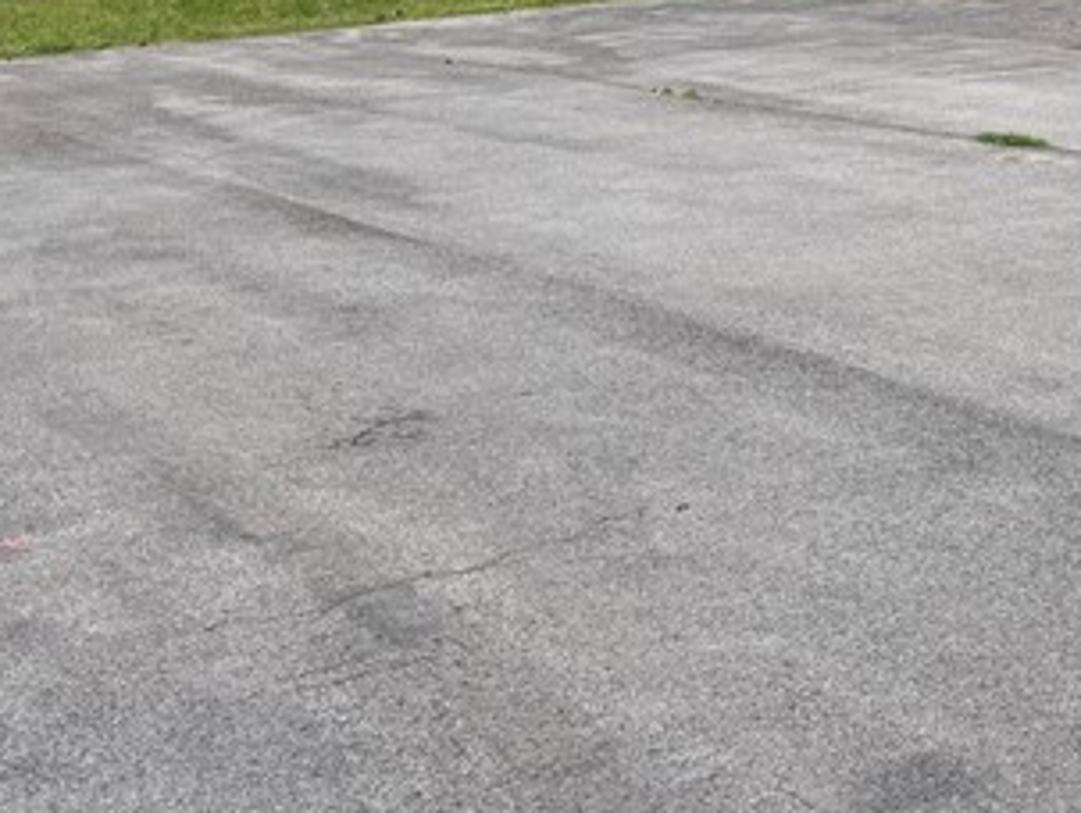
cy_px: -207
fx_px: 2533
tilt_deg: +1.1
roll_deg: +0.7
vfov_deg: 17.3
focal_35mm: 81
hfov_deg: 23.1
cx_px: 1095
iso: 100
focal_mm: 6.76
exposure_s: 1/637
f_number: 1.78
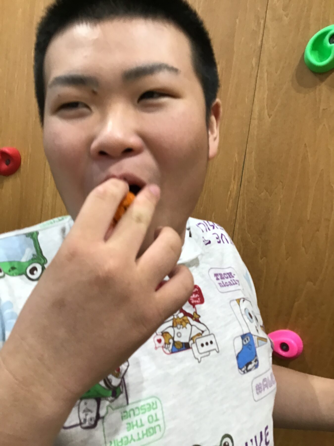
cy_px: 223
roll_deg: -5.7
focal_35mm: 31
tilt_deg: -5.9
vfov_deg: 58.4
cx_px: 167
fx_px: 399
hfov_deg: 45.4
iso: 80
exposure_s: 1/30
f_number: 2.4
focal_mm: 3.3
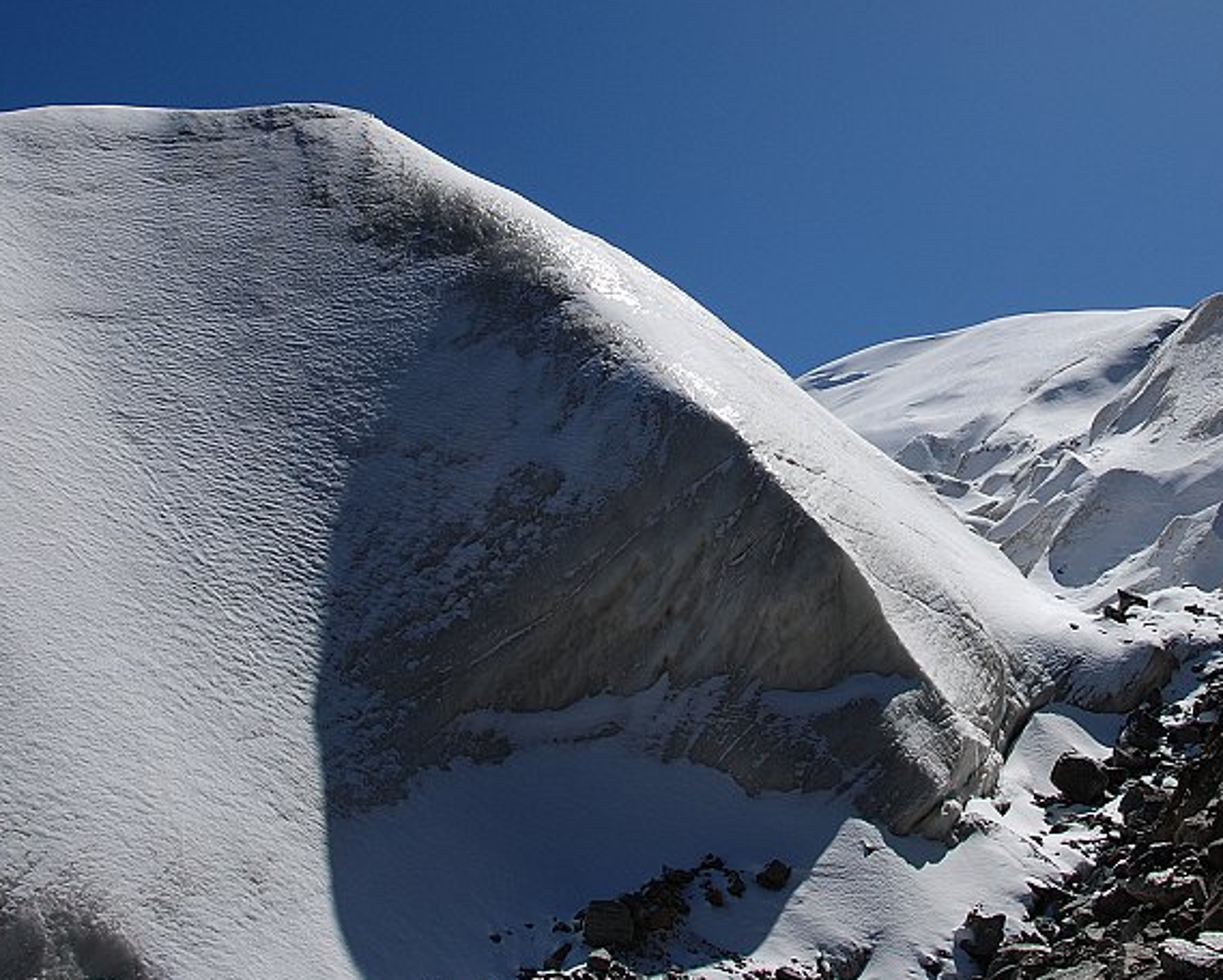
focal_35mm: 49
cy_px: 251
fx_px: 1775
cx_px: 776
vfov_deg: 30.4
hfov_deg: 37.8
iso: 100
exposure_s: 1/640
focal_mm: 18
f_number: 9
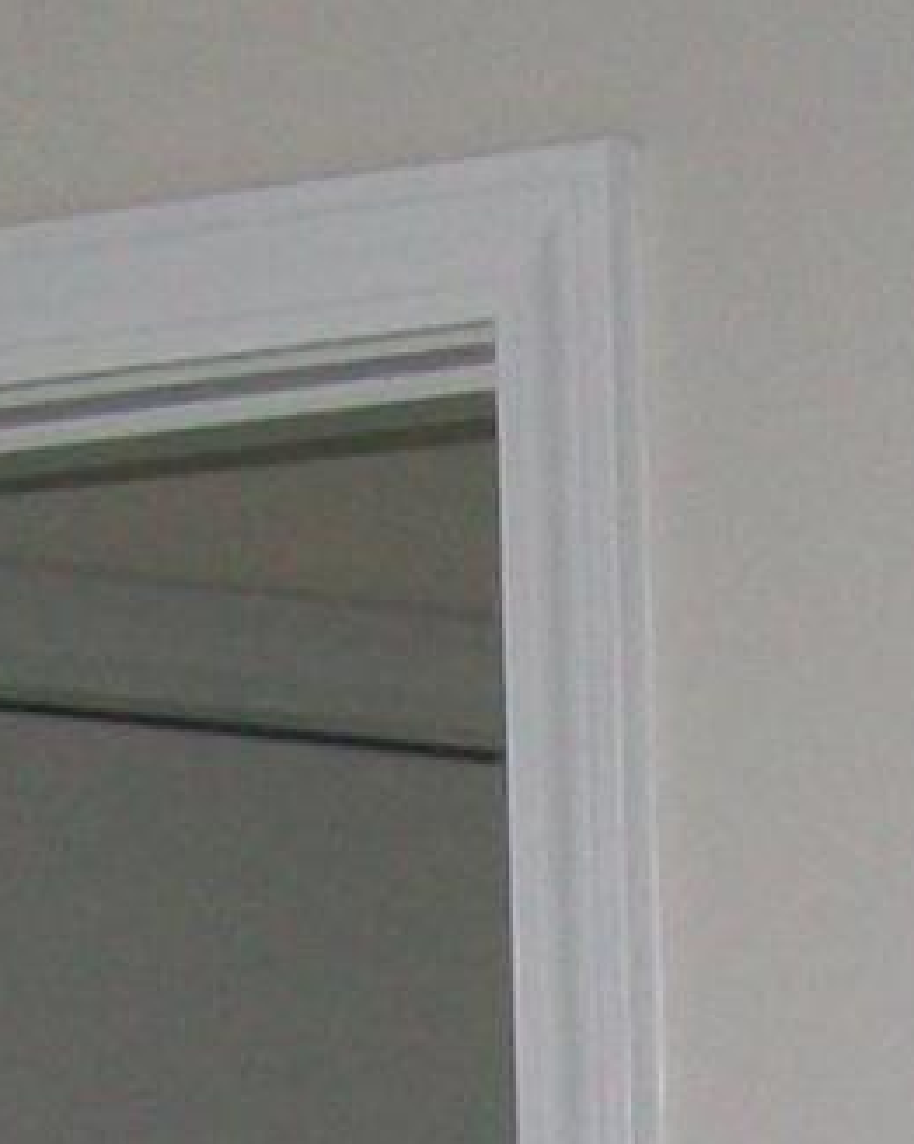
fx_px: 9138
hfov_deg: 5.7
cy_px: 3306
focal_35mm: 270
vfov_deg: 6.6
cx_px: 595
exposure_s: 1/60
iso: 64
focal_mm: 6.1
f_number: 2.7
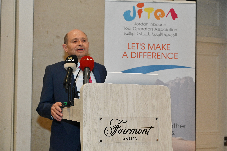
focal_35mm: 67
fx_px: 422
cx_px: 114
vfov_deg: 20.3
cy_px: 76
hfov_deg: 30.1
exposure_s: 1/125
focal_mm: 67
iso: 1250
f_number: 7.1
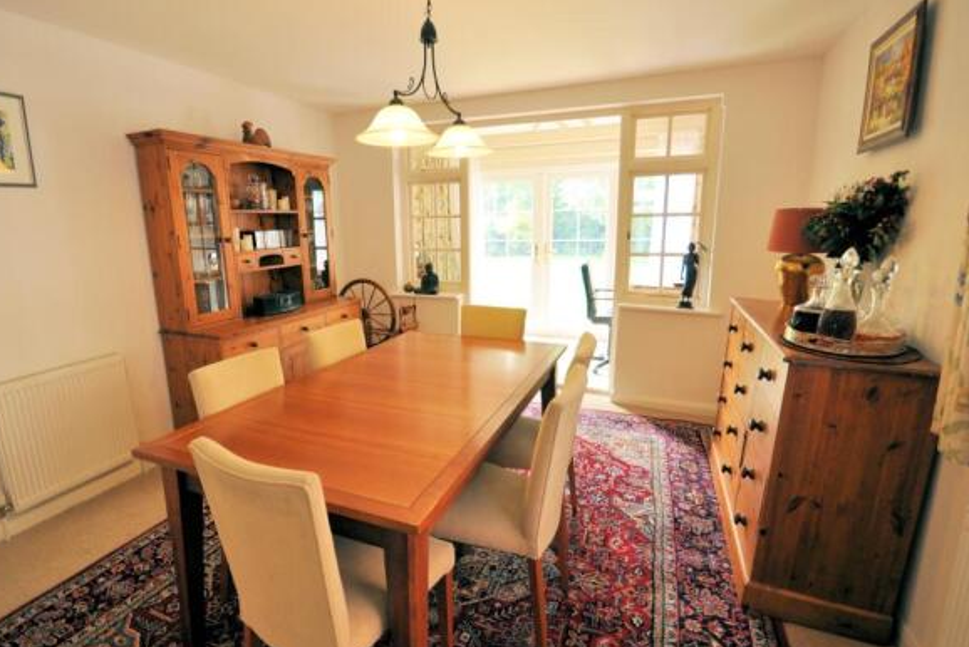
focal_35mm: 17
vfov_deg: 70.5
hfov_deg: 93.1
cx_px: 448
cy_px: 324
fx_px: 458
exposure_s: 1/60
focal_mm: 10
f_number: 4
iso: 400
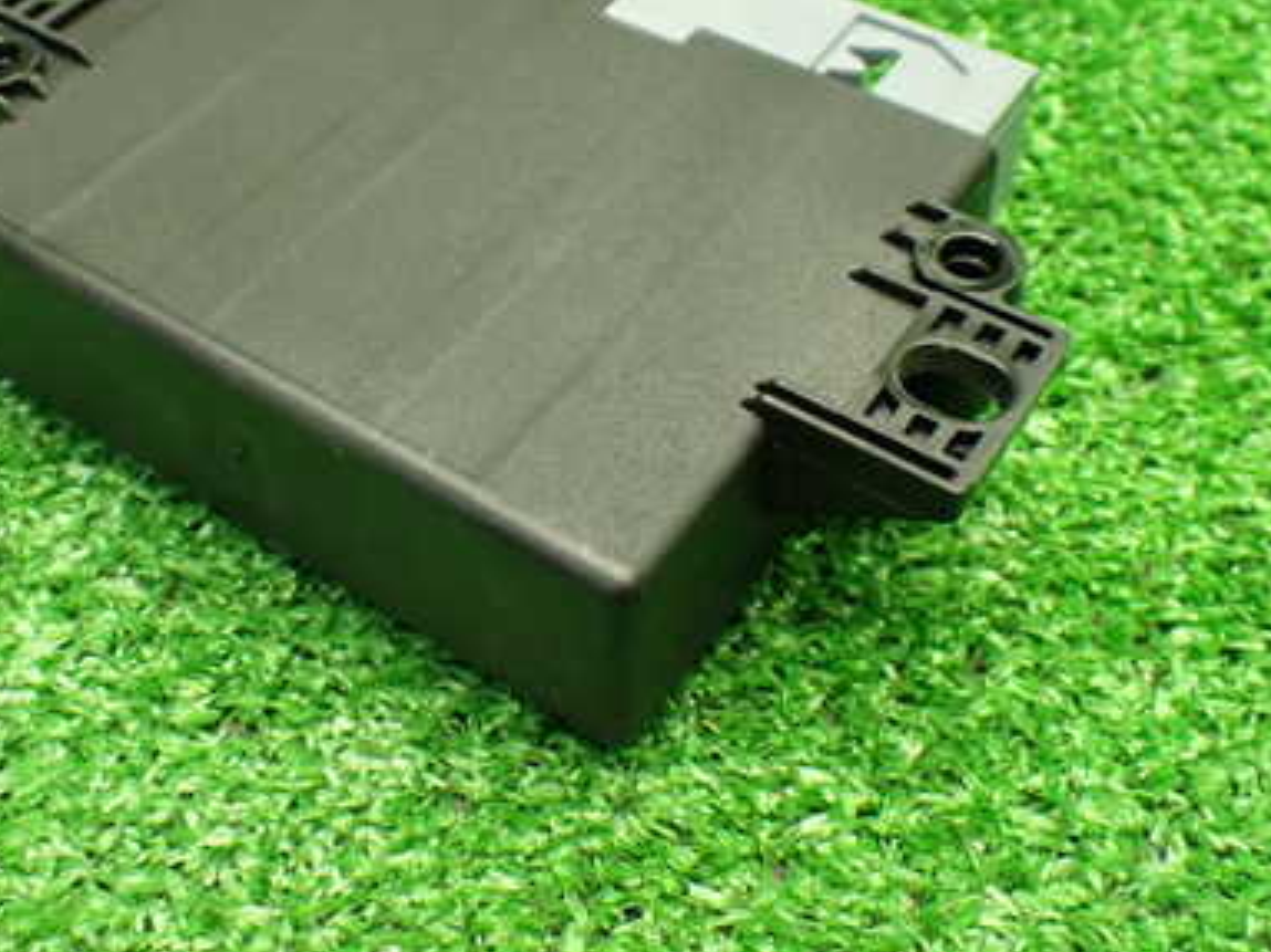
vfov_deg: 30.6
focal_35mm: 47
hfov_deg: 40.2
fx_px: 1725
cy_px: 292
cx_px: 494
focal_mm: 5.4
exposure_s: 1/100
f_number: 2.3
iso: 800
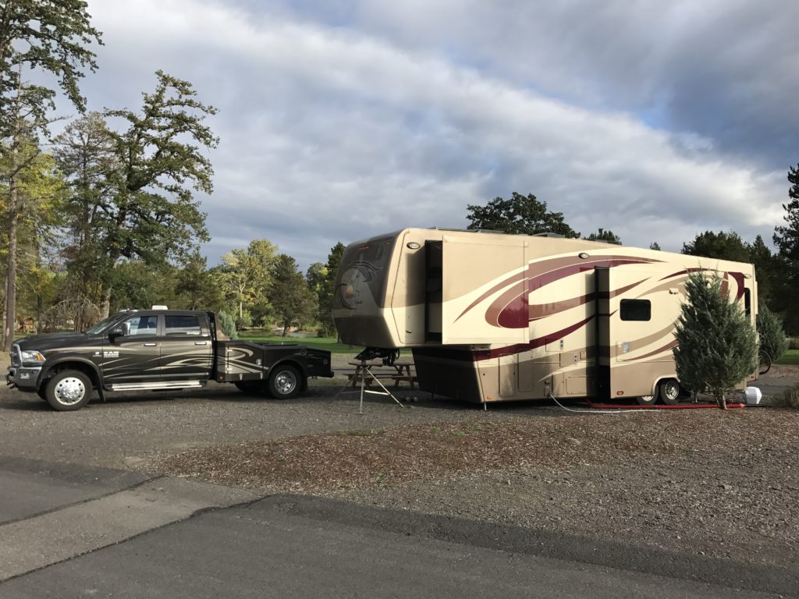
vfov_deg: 49.7
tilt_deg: +1.9
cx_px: 400
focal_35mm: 28
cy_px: 300
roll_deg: +0.6
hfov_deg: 63.4
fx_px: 646
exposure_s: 1/1623
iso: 20
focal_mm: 3.99
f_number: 1.8
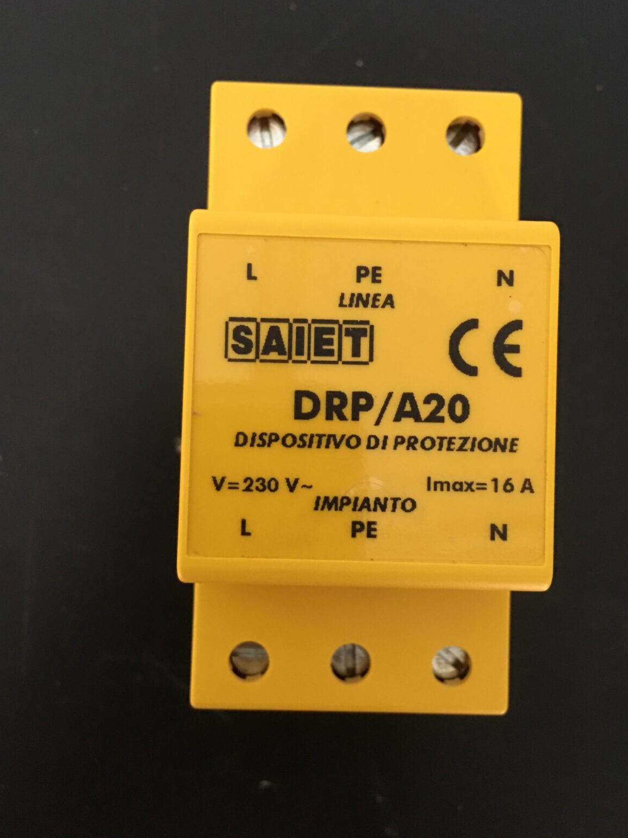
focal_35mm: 30
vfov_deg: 60.0
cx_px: 322
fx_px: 726
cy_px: 405
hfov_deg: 46.8
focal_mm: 4.15
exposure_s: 1/10
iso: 100
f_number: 2.2
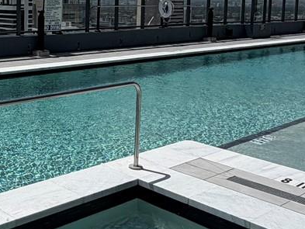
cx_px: 22
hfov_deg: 31.9
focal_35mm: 57
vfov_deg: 25.2
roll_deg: -1.2
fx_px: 502
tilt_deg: -5.4
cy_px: 41
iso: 20
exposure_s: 1/3891
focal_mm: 2.22
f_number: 2.2
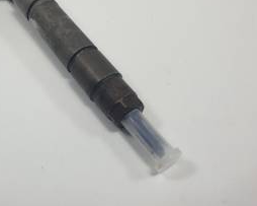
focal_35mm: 40
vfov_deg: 36.7
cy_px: 61
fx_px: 304
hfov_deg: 44.4
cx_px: 66
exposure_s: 1/263
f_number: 2.4
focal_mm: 4.3
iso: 50
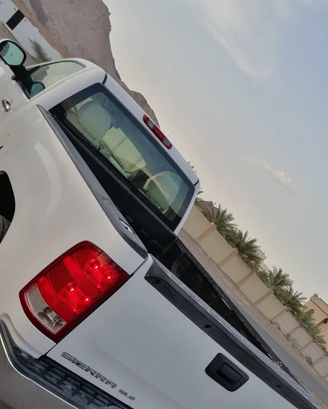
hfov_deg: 36.9
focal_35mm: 40
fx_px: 485
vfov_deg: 45.4
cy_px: 258
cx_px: 102
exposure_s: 1/178
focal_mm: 5.3
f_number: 1.8
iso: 50
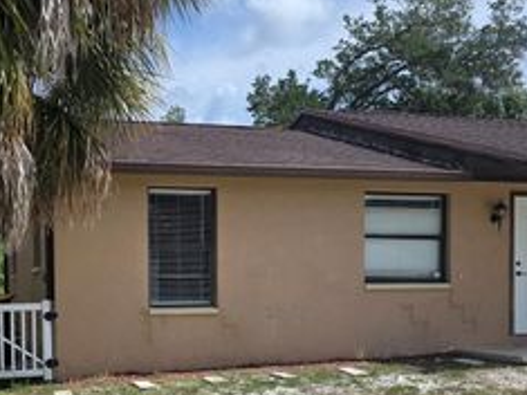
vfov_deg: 29.1
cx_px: 161
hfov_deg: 38.3
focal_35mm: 49
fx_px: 746
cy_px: 311
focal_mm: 6.3
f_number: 1.7
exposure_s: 1/7944
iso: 80
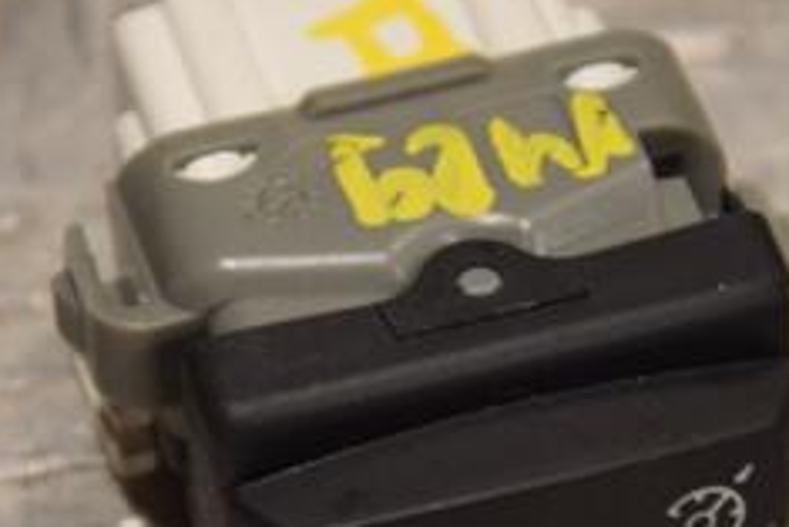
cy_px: 245
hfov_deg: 5.1
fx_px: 8822
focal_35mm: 402
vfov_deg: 3.4
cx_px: 383
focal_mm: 105
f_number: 6.3
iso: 400
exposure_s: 1/125
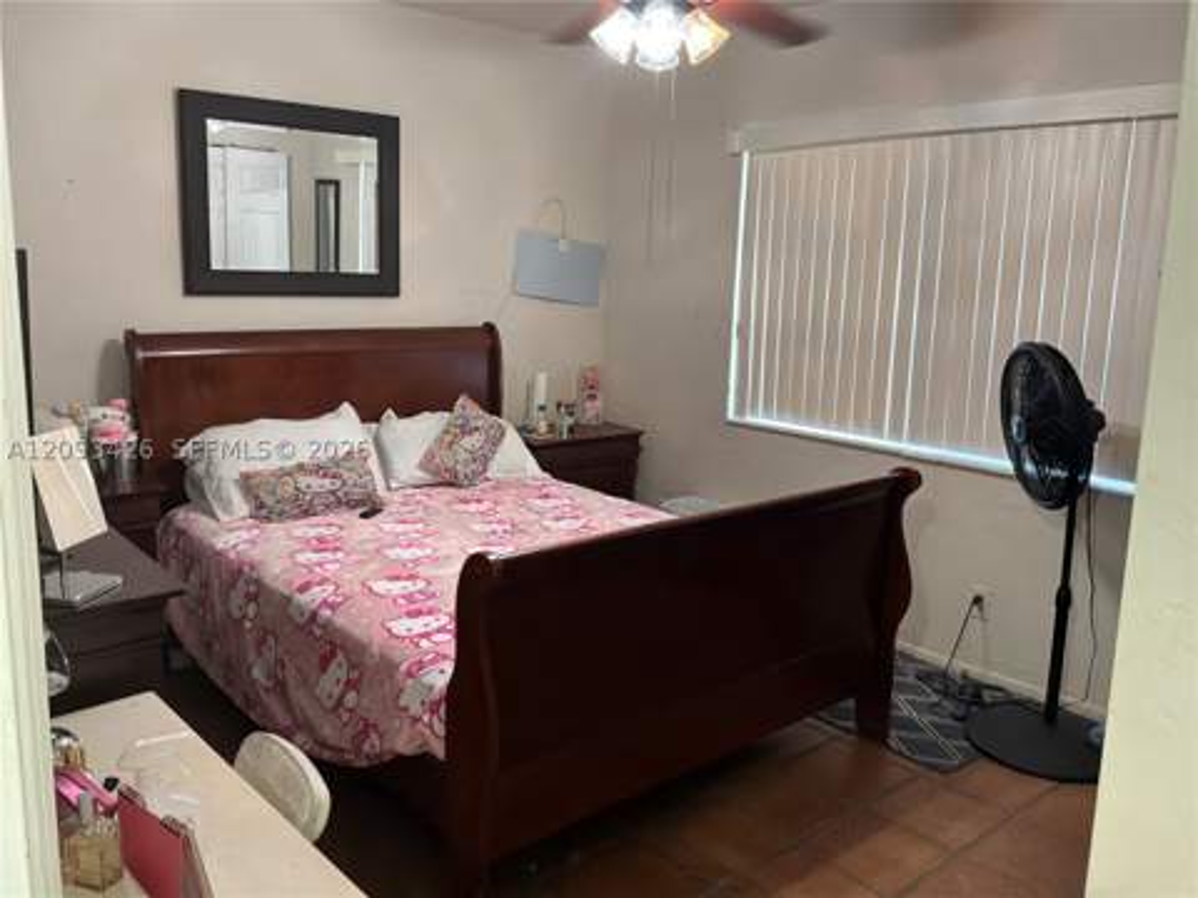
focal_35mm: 28
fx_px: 969
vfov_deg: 49.7
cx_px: 599
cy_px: 449
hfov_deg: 63.4
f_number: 1.8
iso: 200
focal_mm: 3
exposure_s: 1/60
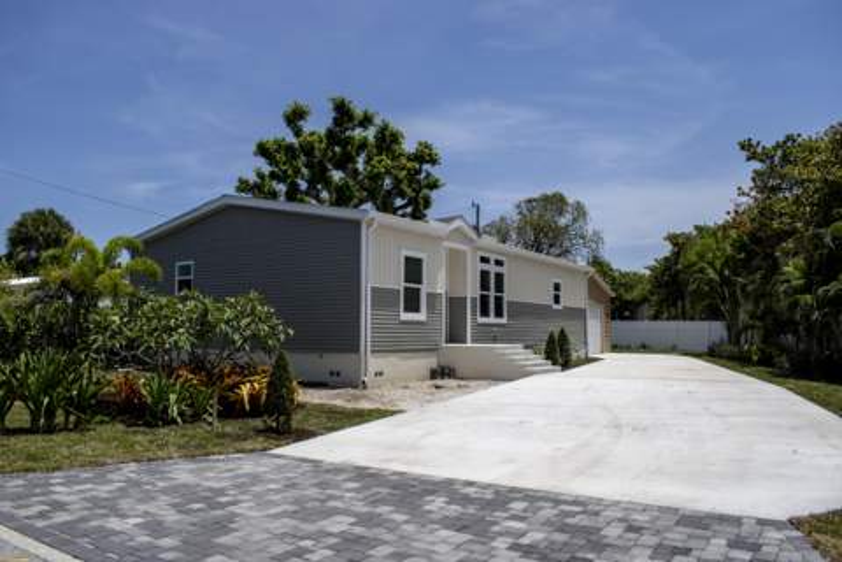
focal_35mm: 27
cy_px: 281
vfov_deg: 47.9
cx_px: 421
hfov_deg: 67.4
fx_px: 631
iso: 200
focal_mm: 18
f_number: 7.1
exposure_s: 1/3200
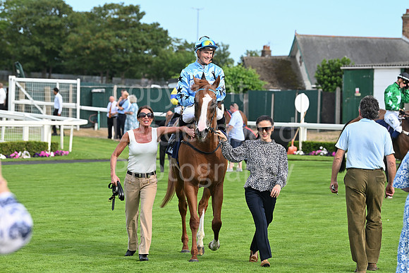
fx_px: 1534
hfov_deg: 15.2
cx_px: 204
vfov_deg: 10.2
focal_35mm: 135
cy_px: 136
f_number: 5.6
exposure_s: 1/1250
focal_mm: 135
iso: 640
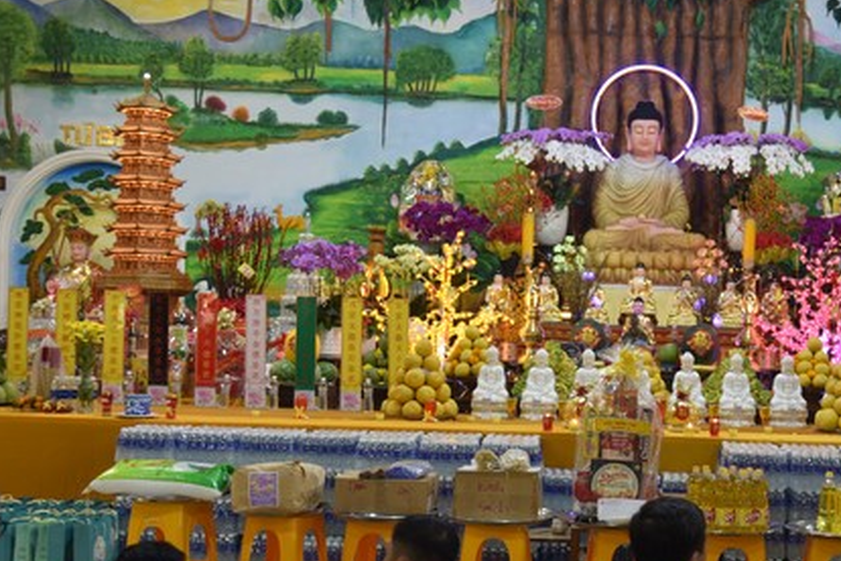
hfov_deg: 35.7
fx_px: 1285
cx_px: 589
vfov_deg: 24.6
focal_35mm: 55
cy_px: 348
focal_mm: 35
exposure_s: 1/60
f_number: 4
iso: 800
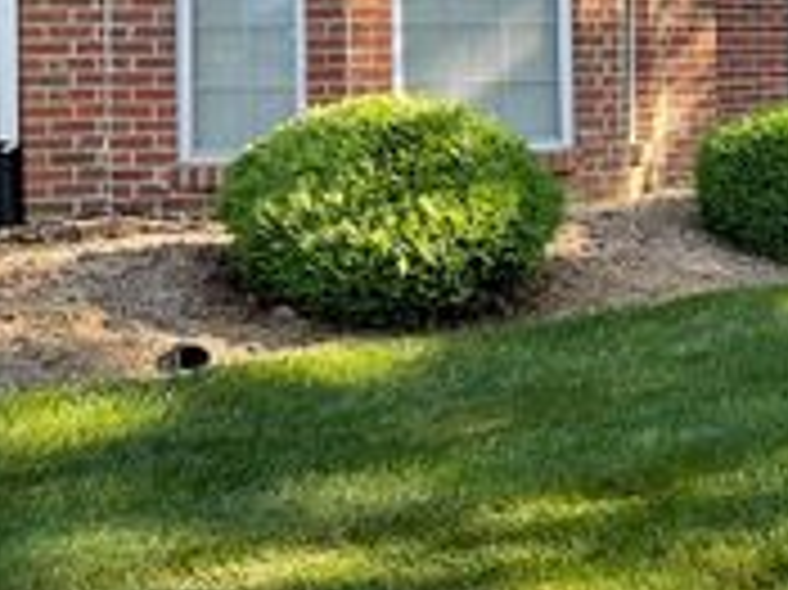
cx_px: 1013
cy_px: 43
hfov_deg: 21.4
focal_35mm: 83
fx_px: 1888
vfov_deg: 17.5
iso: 16
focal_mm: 3
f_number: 1.8
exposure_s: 1/230
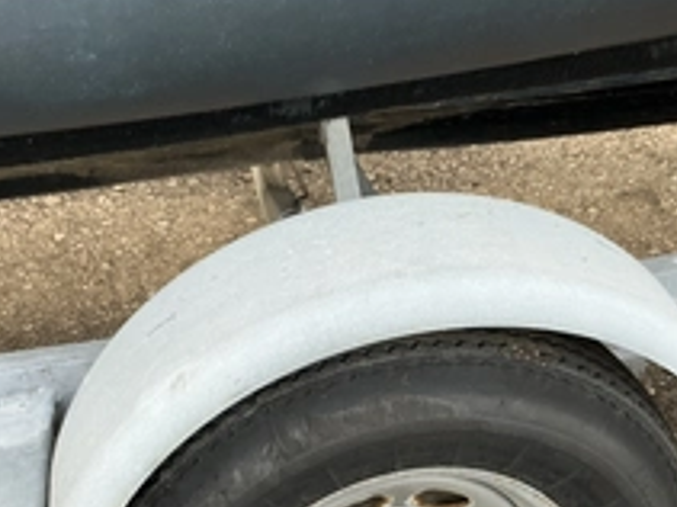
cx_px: 385
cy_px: 440
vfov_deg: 26.7
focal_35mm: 53
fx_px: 1036
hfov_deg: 36.1
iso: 16
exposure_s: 1/125
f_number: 1.8
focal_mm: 3
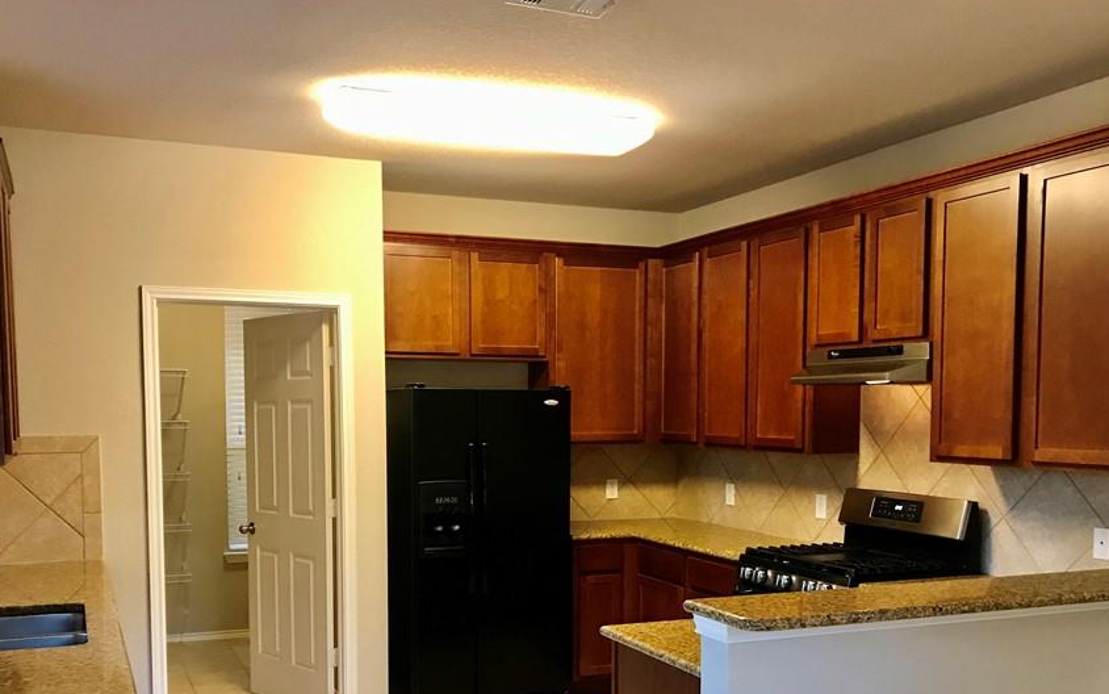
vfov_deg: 34.8
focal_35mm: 36
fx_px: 1088
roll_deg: -0.2
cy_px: 496
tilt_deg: -5.5
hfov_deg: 54.0
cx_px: 528
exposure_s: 1/15
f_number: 1.8
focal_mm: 3.99
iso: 64
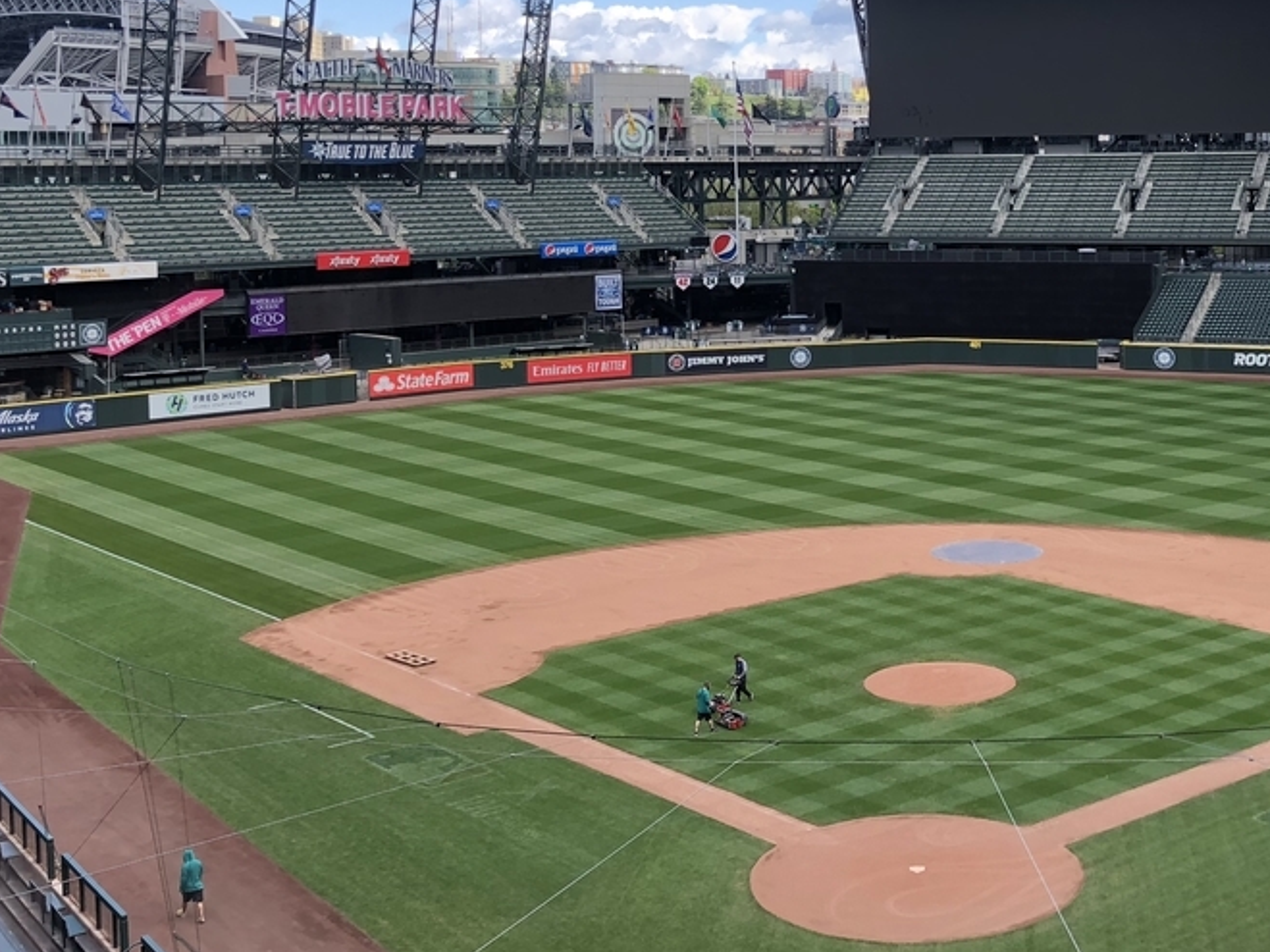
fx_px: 1871
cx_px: 975
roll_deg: -0.7
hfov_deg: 36.5
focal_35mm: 51
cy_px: 320
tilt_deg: -4.8
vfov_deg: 28.4
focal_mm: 3.99
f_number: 1.8
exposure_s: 1/397
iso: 20
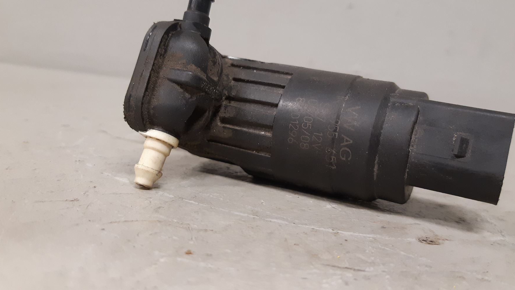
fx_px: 451
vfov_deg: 35.6
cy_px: 145
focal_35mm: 33
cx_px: 266
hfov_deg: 59.5
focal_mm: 3.93
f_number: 1.7
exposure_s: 1/50
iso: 250
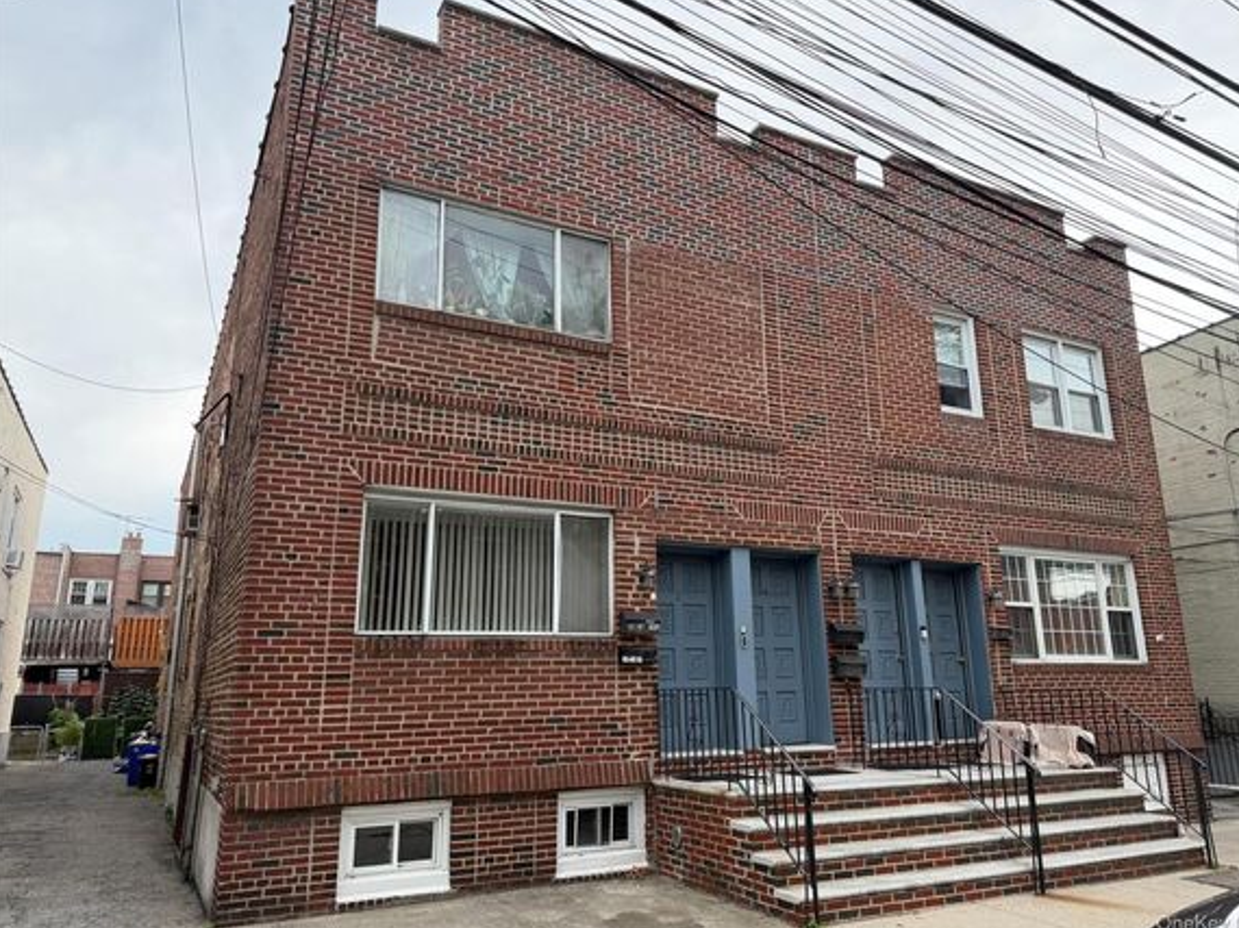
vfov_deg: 54.8
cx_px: 639
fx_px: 894
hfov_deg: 69.4
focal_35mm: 25
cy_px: 455
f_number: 1.78
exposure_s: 1/805
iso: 100
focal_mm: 6.76
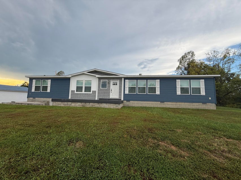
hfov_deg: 102.1
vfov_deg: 85.7
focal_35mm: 14
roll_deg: -2.0
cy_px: 90
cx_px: 120
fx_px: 97
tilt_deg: +5.2
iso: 50
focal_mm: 2.22
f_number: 2.2
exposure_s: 1/331
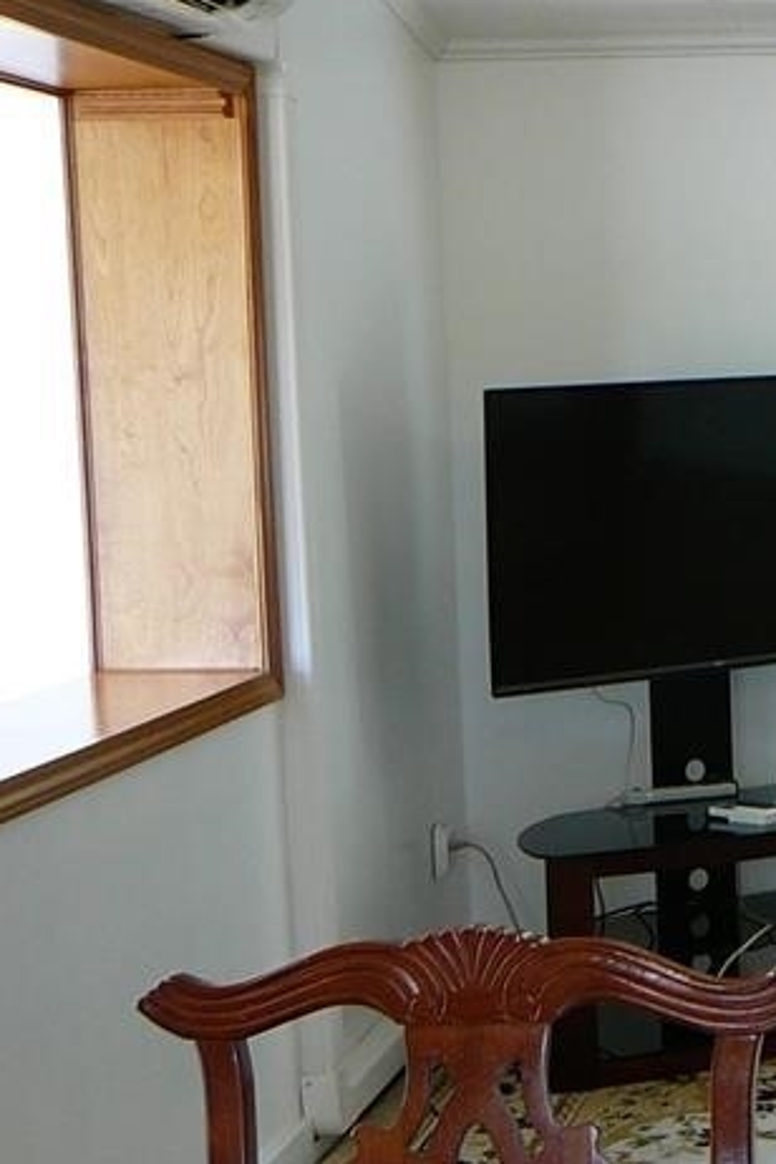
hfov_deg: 16.5
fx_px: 2522
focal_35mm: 78
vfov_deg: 26.0
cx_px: 1004
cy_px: 610
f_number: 2.8
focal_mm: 5.2
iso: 80
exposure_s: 1/15
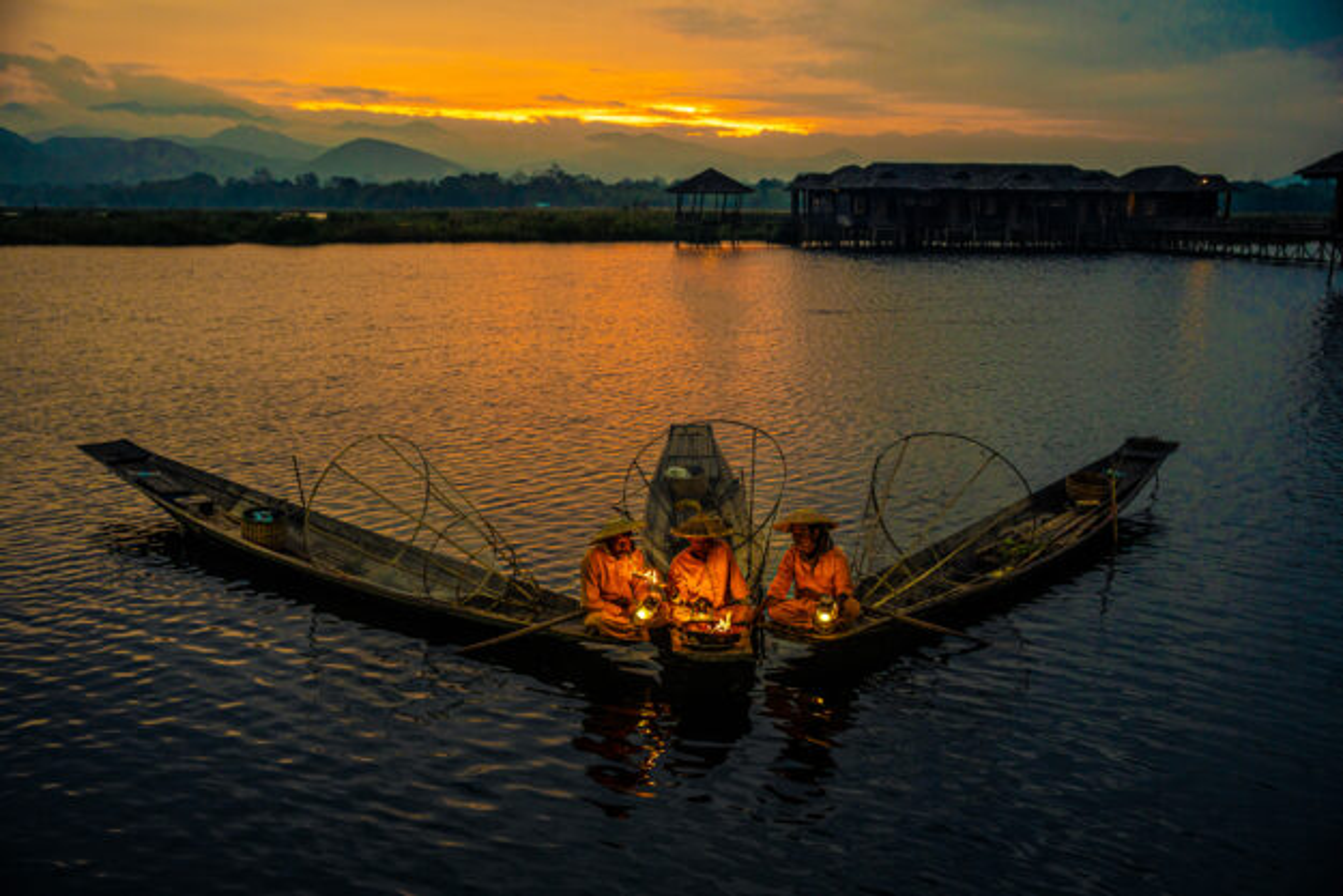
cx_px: 672
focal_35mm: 34
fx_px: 1272
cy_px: 448
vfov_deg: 38.8
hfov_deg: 55.6
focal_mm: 34.1
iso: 1250
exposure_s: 1/50
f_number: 3.5
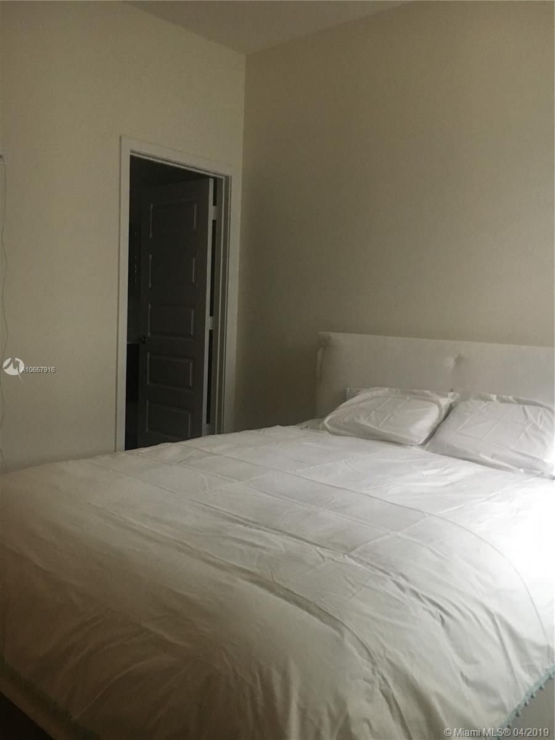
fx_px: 620
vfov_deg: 61.7
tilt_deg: -4.3
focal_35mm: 29
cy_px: 370
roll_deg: -1.9
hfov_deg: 48.2
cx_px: 278
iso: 200
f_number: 2.2
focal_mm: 4.15
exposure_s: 1/20
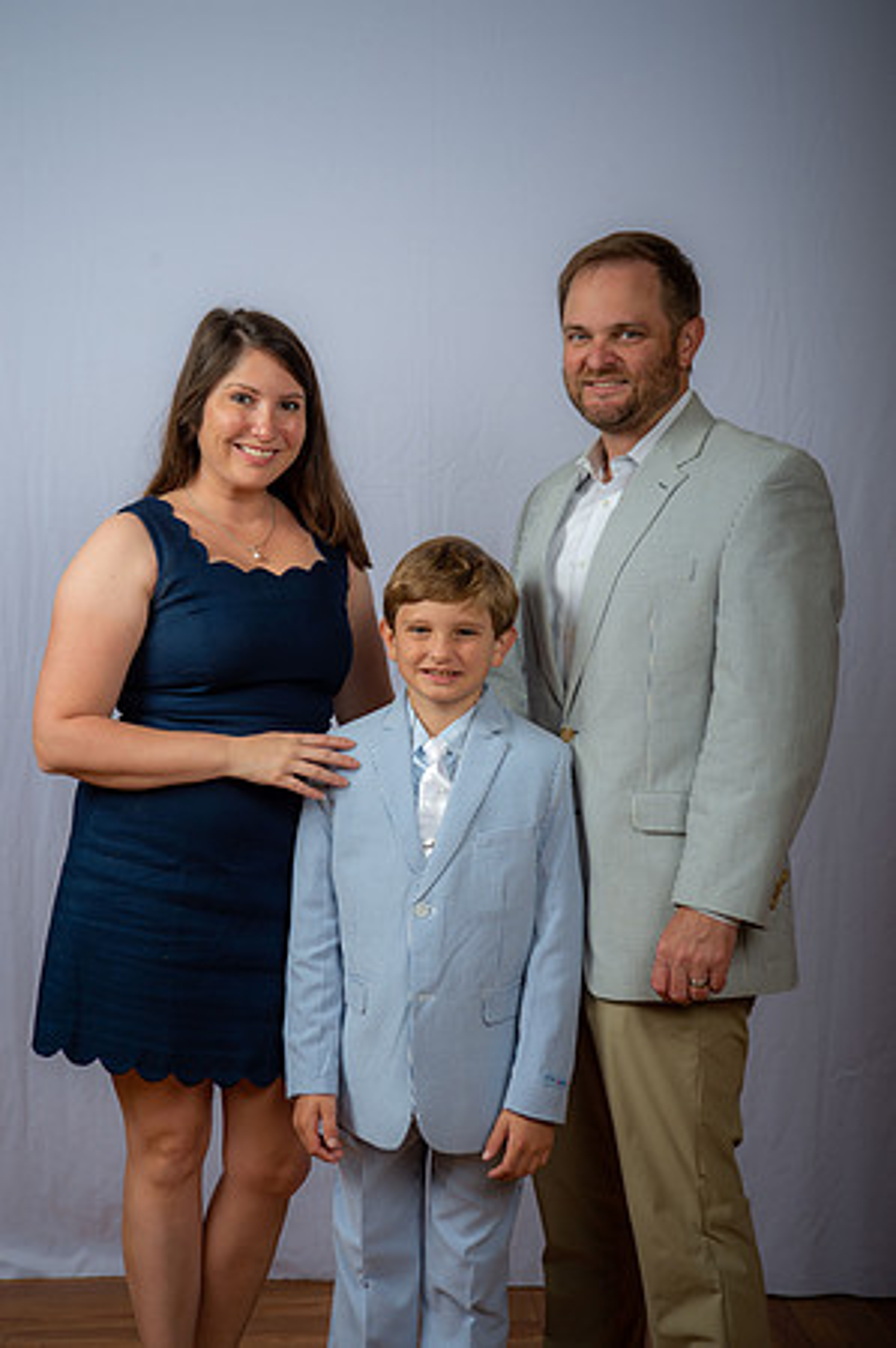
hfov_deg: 21.9
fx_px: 2320
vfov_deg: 32.4
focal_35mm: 62
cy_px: 674
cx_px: 448
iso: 250
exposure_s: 1/200
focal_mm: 62
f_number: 6.3
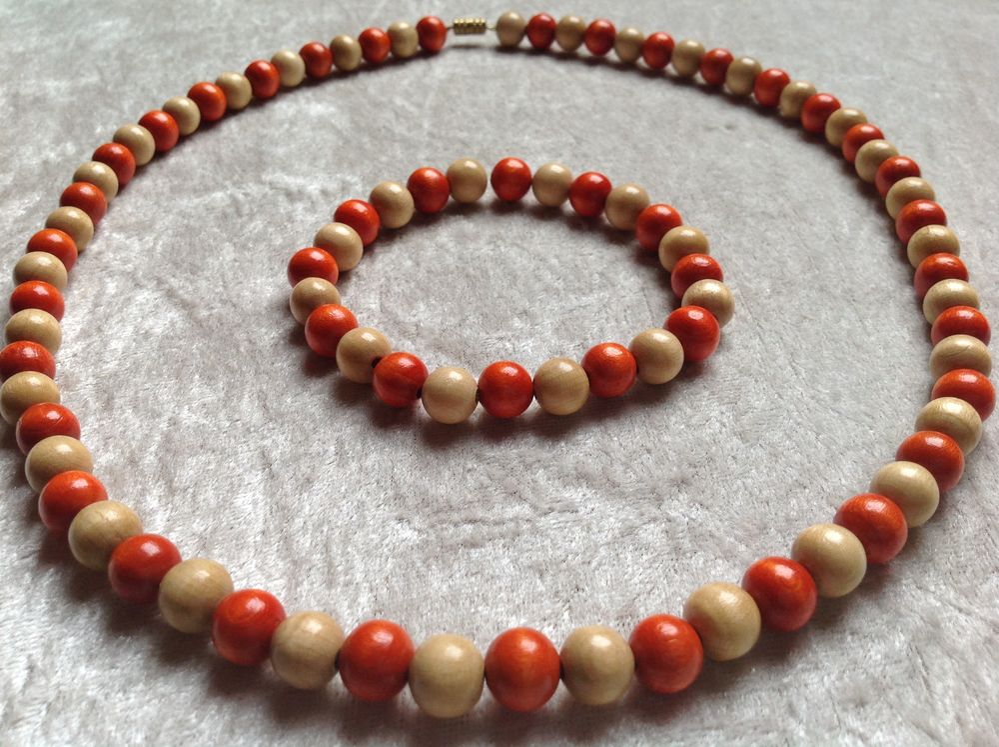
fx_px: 1009
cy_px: 374
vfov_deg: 40.6
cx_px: 500
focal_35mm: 35
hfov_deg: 52.7
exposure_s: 1/40
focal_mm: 4.28
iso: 64
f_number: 2.4
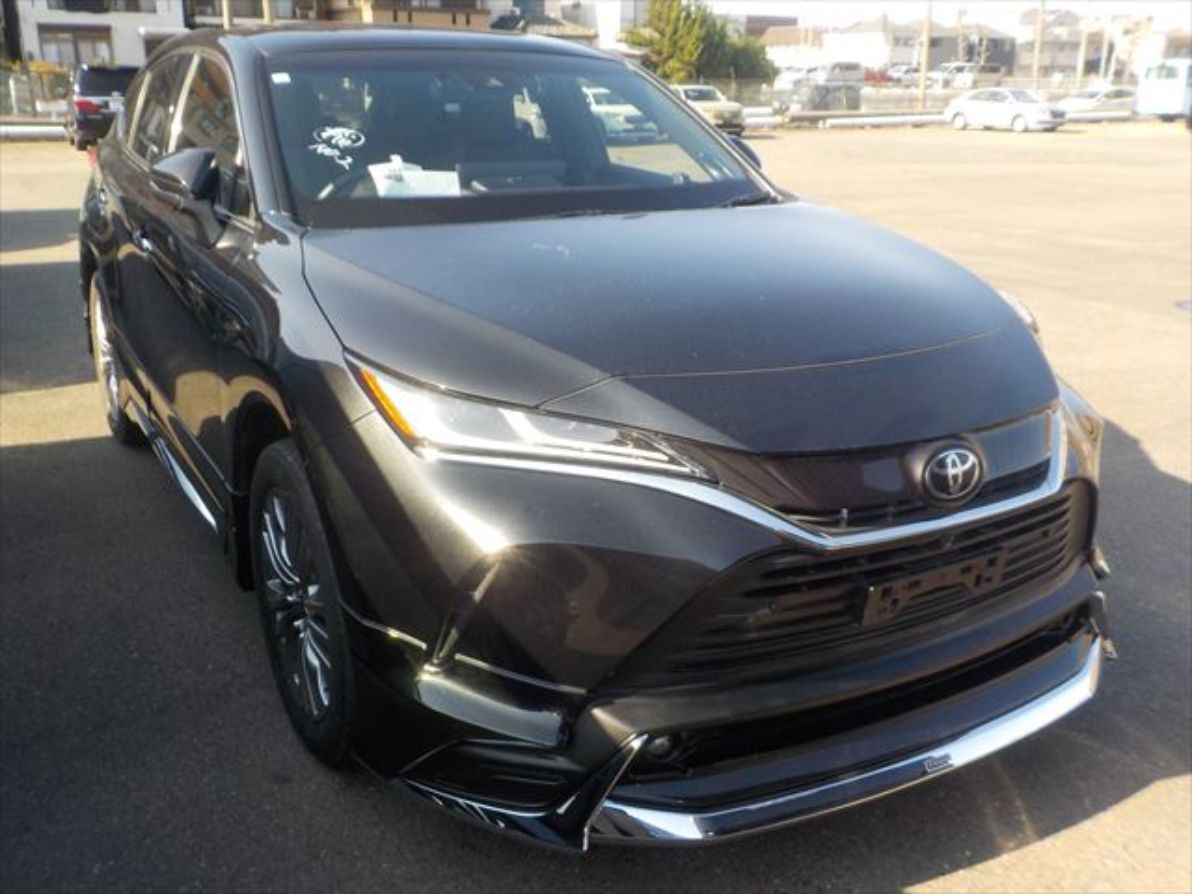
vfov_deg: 46.8
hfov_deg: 60.0
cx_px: 596
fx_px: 1033
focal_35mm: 30
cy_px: 447
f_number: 3.3
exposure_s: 1/320
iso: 125
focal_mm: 4.1
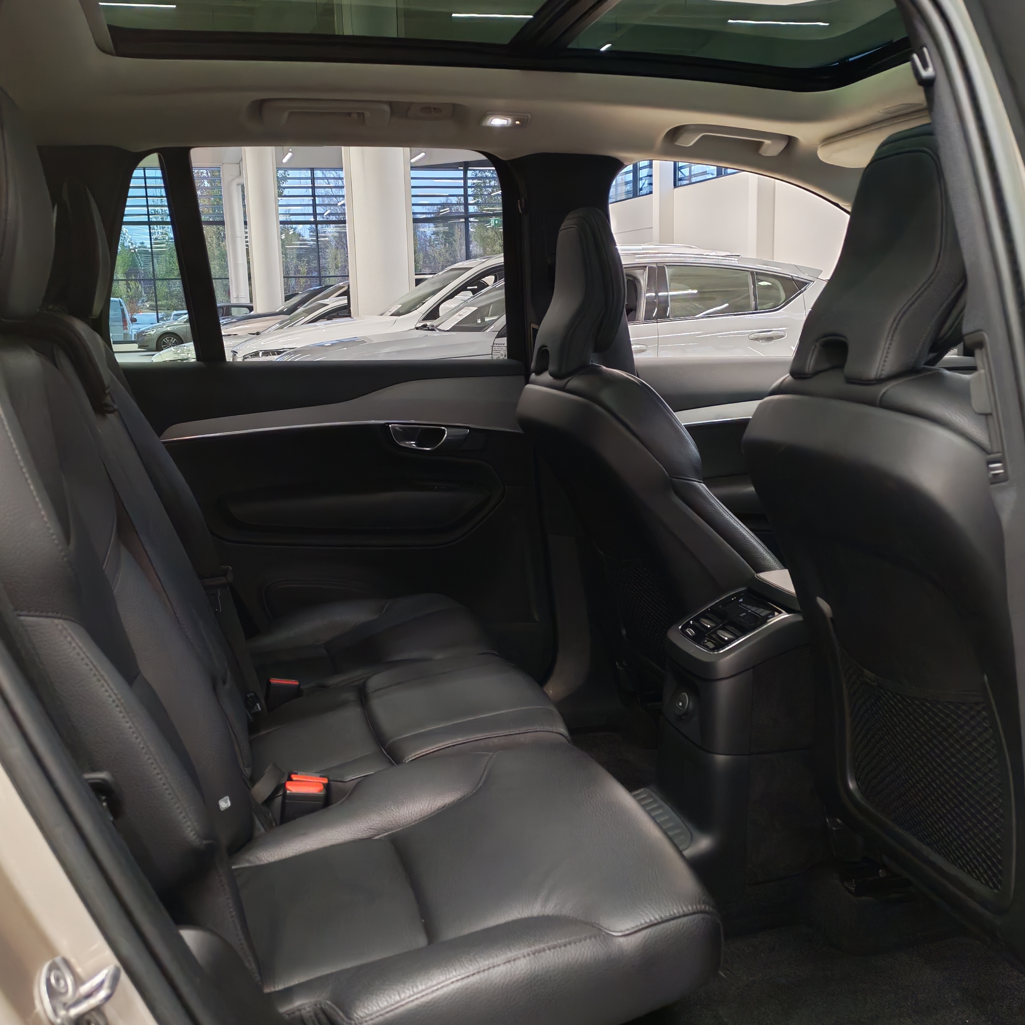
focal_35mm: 37
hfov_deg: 44.9
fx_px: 1240
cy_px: 513
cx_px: 477
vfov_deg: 44.9
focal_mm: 6.12
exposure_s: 1/100
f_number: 1.9
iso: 994
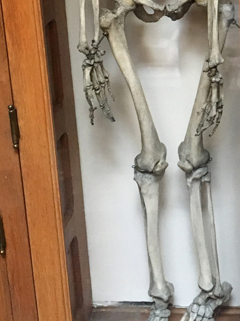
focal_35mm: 78
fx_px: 721
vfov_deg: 23.8
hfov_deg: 18.0
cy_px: -10
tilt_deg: -13.7
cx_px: 285
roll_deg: +1.7
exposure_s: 1/30
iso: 200
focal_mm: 4.15
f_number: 2.2
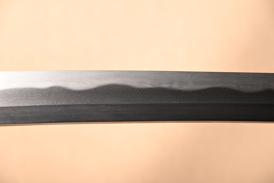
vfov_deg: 15.2
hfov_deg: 22.6
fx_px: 685
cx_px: 137
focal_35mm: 90
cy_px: 92
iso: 100
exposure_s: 1/2
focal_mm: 60
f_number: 5
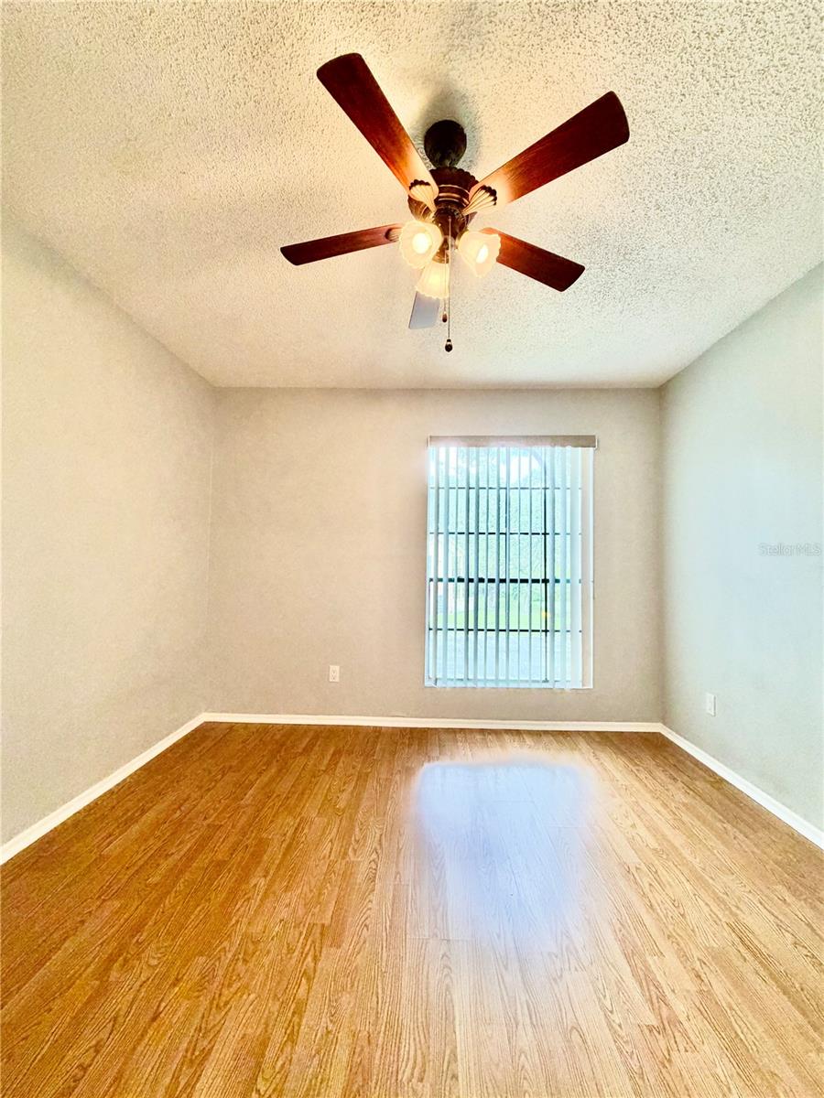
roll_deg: -0.9
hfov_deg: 85.7
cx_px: 412
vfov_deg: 102.1
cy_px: 549
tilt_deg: +2.6
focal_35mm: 14
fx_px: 444
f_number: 2.2
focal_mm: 2.22
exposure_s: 1/120
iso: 250
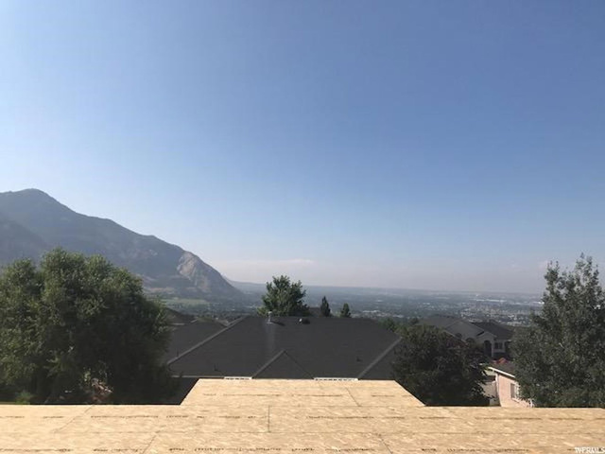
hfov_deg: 63.4
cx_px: 302
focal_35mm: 28
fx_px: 489
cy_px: 227
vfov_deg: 49.7
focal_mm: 3.99
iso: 20
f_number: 1.8
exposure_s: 1/4167
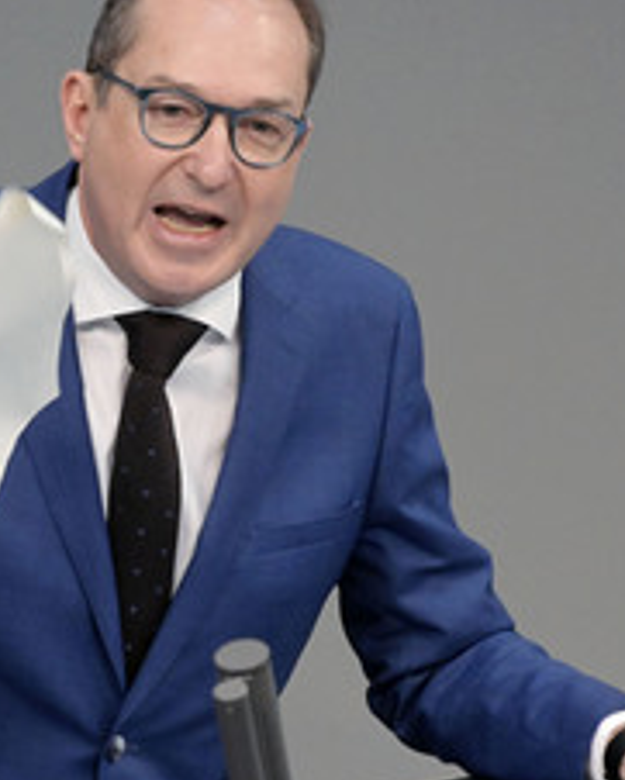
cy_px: 431
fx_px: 18993
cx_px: 126
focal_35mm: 822
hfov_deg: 1.9
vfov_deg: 2.4
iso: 12800
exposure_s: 1/400
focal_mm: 440
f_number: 5.6
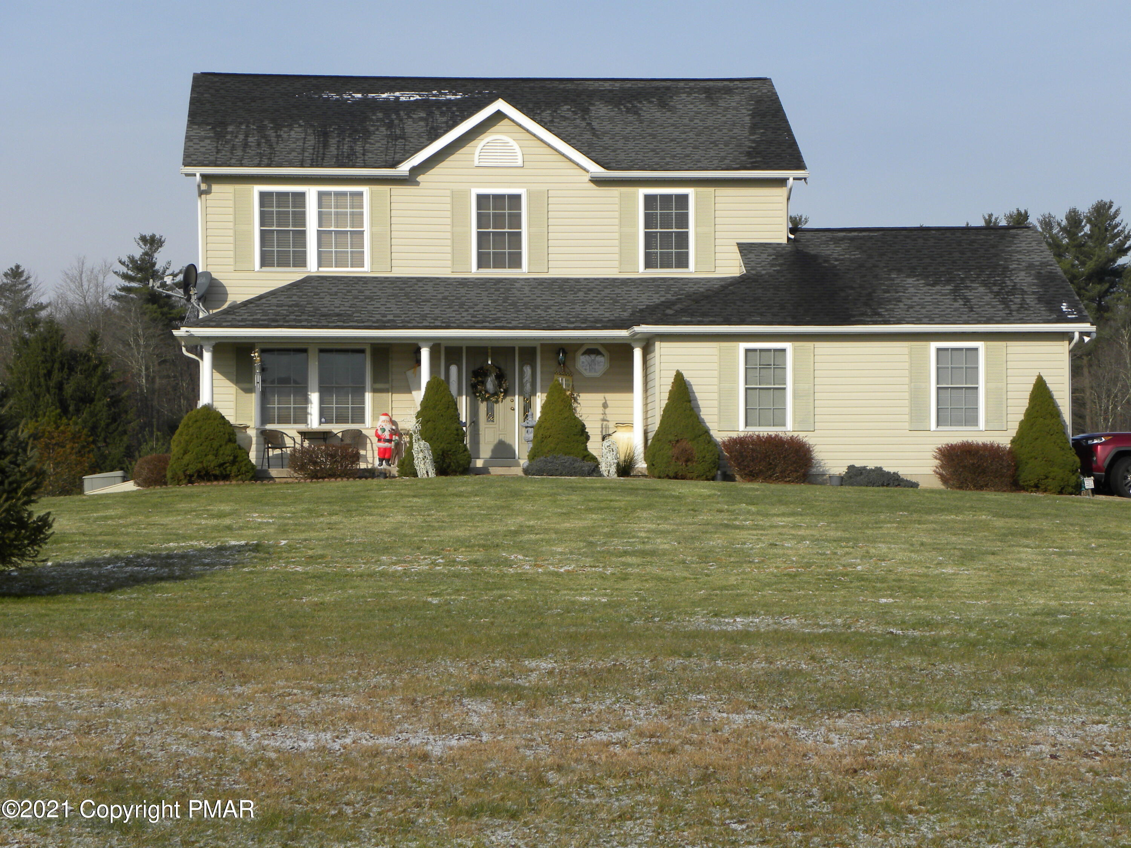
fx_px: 3104
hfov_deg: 20.7
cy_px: 424
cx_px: 566
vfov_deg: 15.6
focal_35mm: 95
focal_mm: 16.9
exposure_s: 1/346
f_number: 5.6
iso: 64
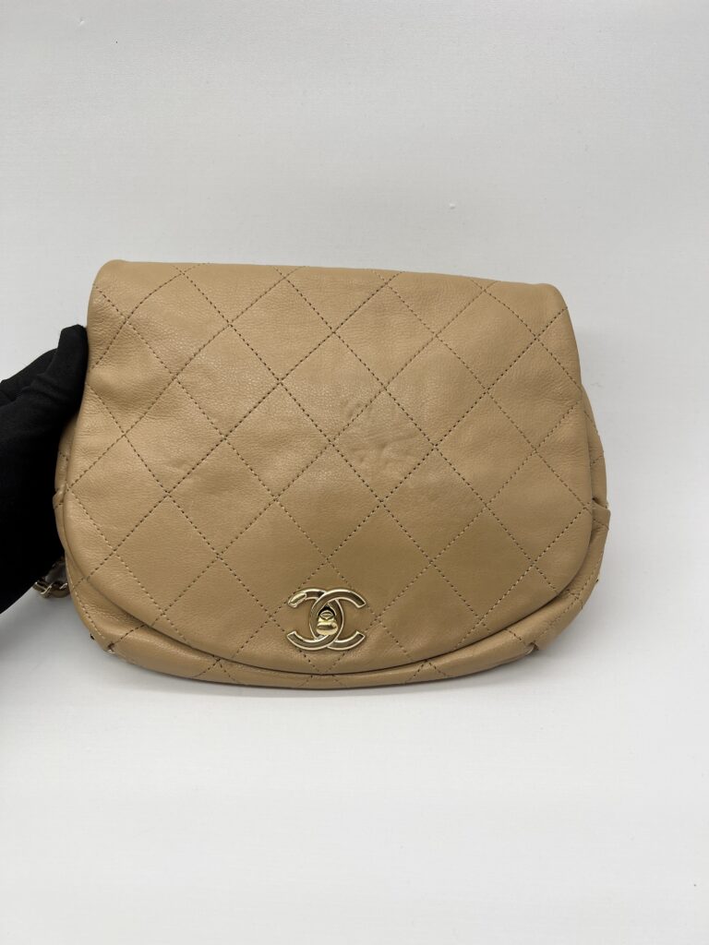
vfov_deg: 67.3
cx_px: 354
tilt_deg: -32.3
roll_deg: +0.2
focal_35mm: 26
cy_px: 472
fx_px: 710
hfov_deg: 53.1
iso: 40
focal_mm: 5.7
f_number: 1.5
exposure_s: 1/197
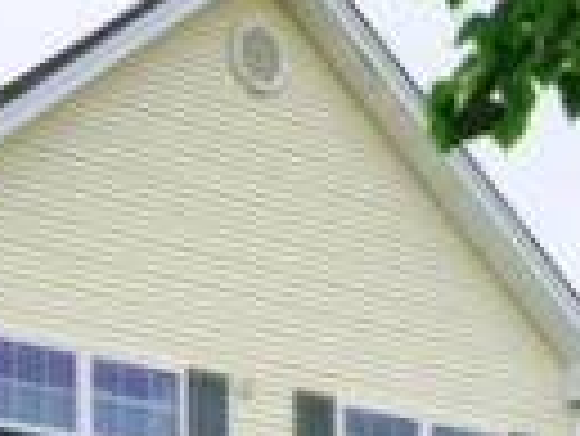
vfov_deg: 10.6
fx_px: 2180
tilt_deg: +3.5
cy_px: 827
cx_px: -202
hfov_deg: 14.4
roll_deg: -0.1
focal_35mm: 130
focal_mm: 4.15
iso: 32
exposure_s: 1/1068
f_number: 2.2
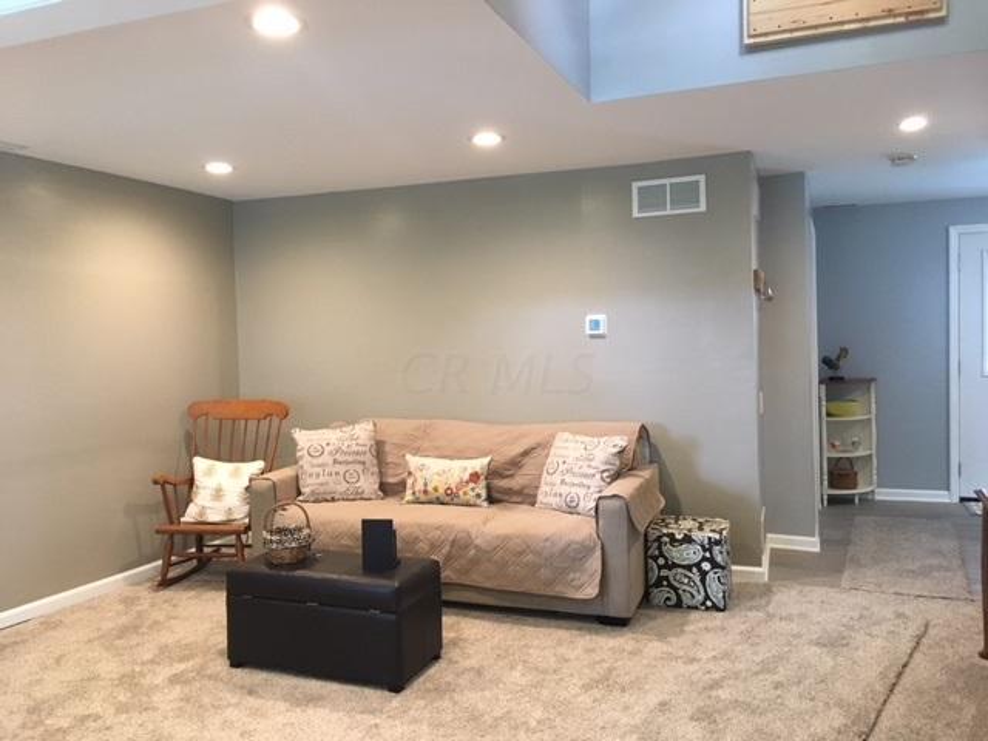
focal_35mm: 29
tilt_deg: -3.4
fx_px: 828
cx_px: 494
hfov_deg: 61.7
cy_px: 370
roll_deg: +0.4
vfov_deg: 48.2
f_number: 2.2
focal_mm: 4.15
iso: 160
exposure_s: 1/30
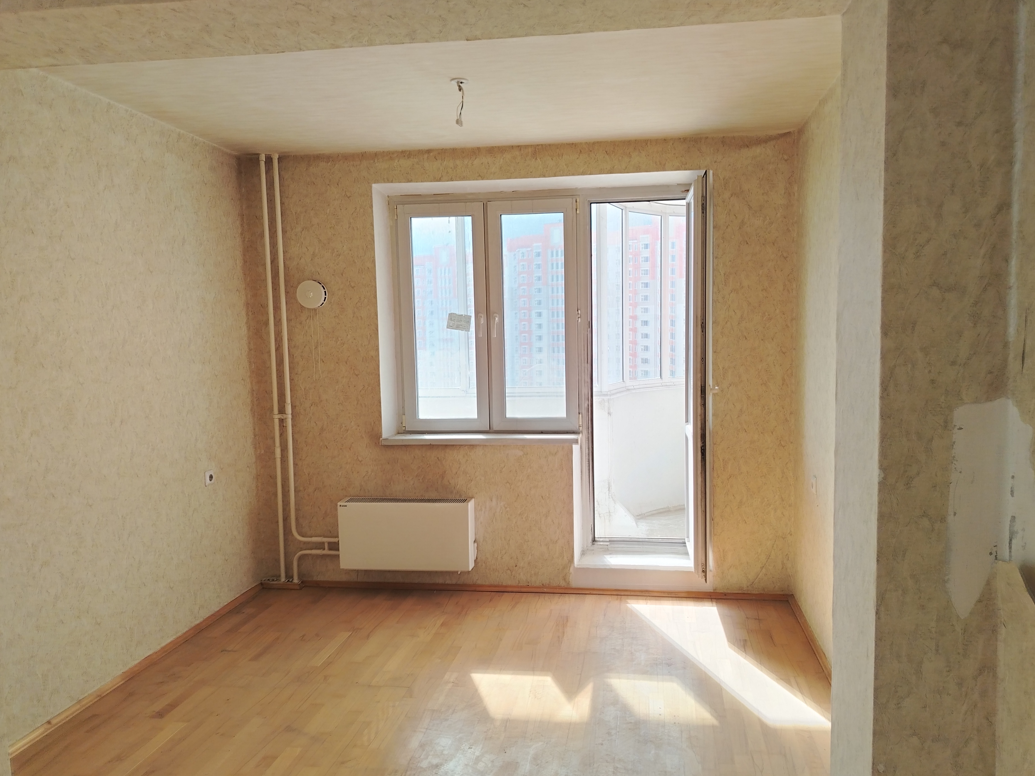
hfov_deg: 67.3
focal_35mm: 26
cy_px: 408
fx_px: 777
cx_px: 545
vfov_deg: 53.0
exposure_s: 1/138
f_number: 1.75
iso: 100
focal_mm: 5.25
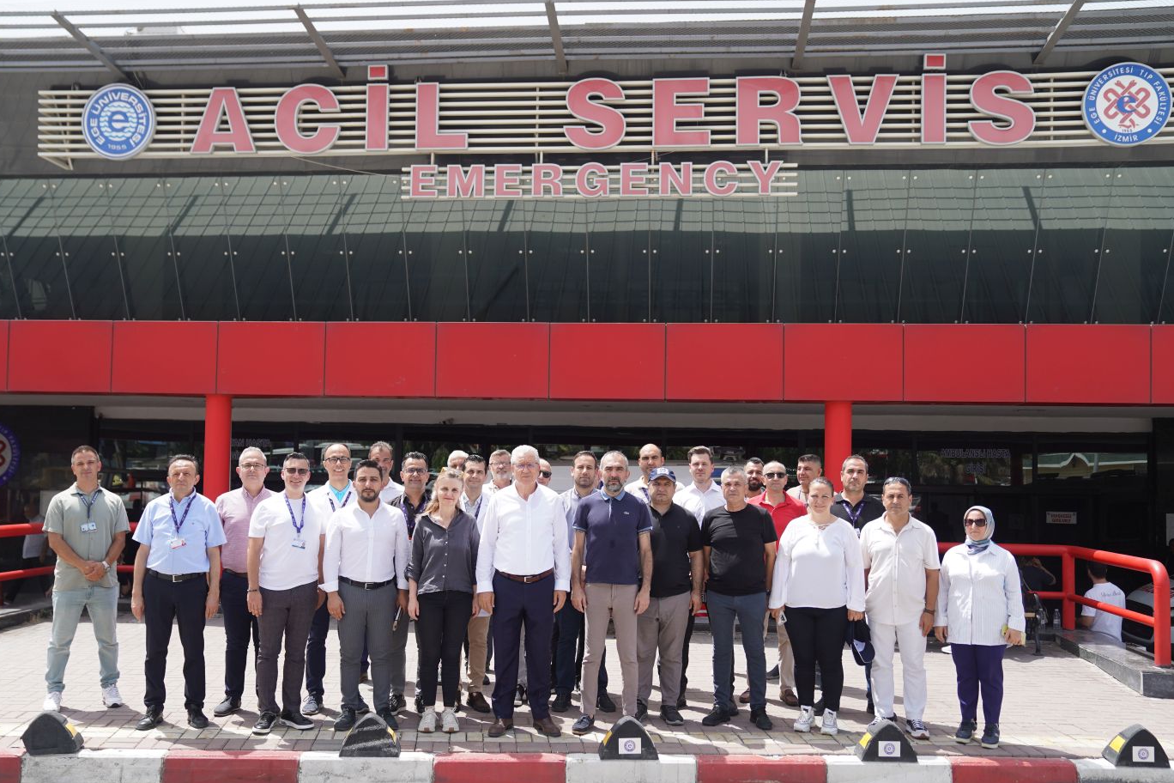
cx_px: 564
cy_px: 420
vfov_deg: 38.9
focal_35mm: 34
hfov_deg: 55.8
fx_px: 1109
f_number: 3.2
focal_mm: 31
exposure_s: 1/500
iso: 100
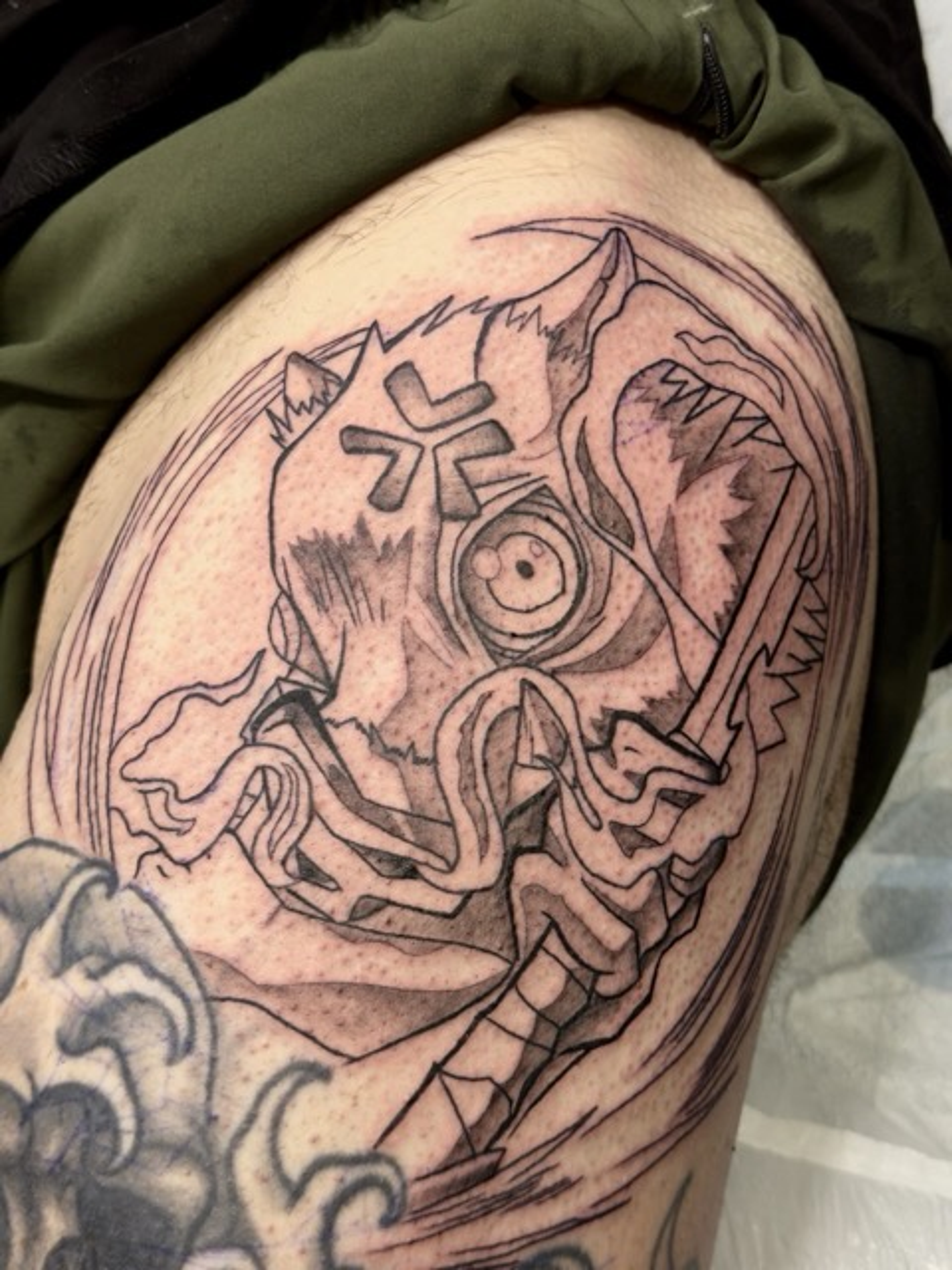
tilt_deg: -62.2
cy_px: 635
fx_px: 1467
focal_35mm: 40
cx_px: 476
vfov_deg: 46.8
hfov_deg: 36.0
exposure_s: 1/60
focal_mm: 6.76
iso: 125
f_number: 1.78
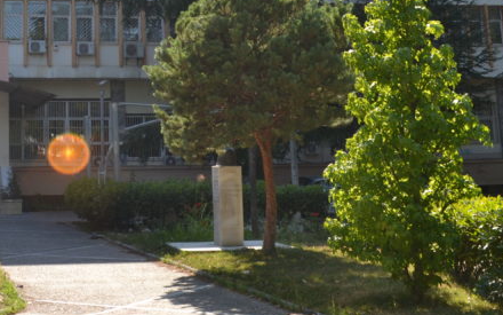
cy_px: -57
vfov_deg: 19.2
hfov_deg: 31.1
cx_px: 90
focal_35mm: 64
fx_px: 877
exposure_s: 1/200
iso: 100
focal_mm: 18
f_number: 6.3
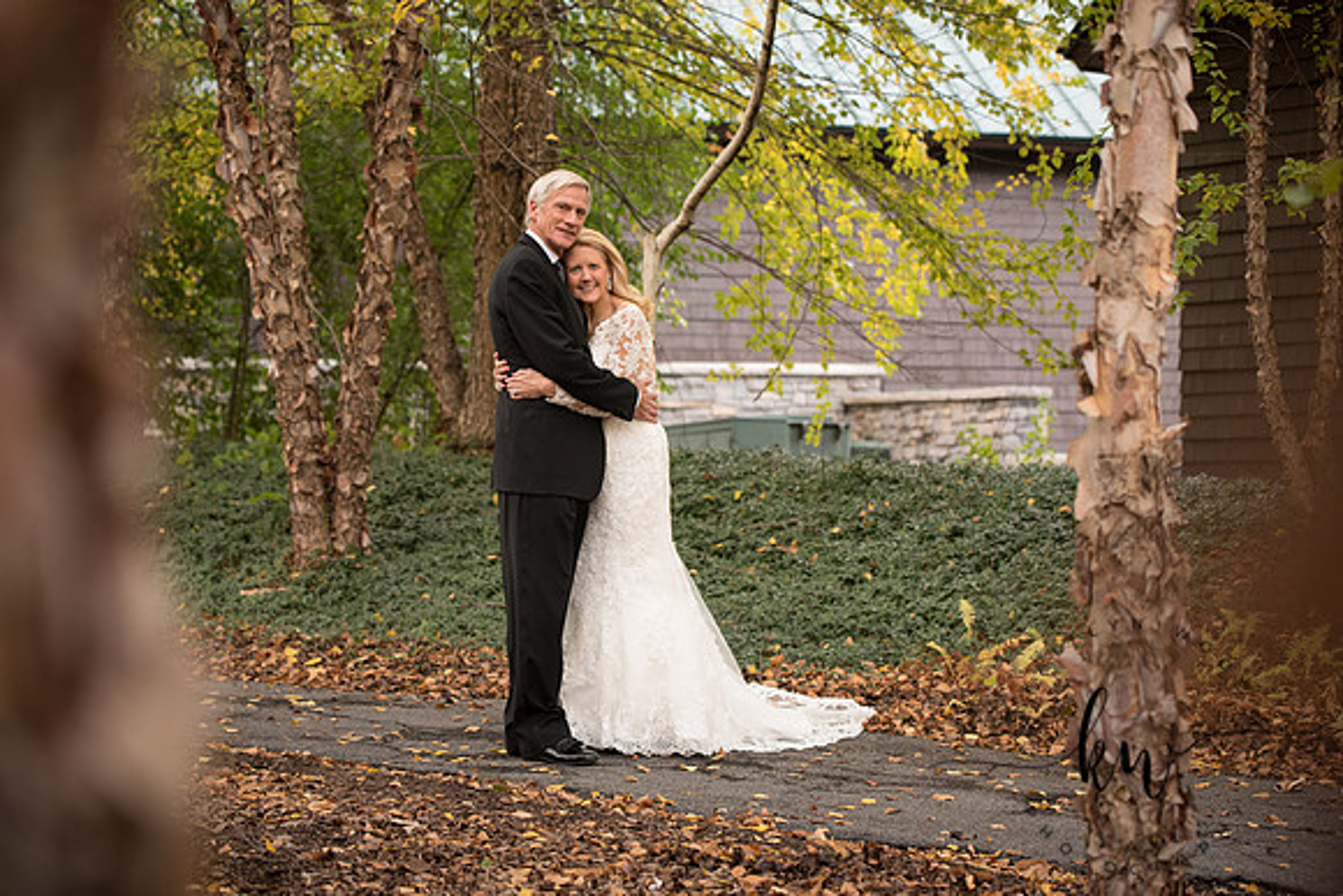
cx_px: 672
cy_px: 448
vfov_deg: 19.2
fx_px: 2649
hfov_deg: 28.4
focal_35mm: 71
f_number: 2.8
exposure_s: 1/160
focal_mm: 70
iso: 800
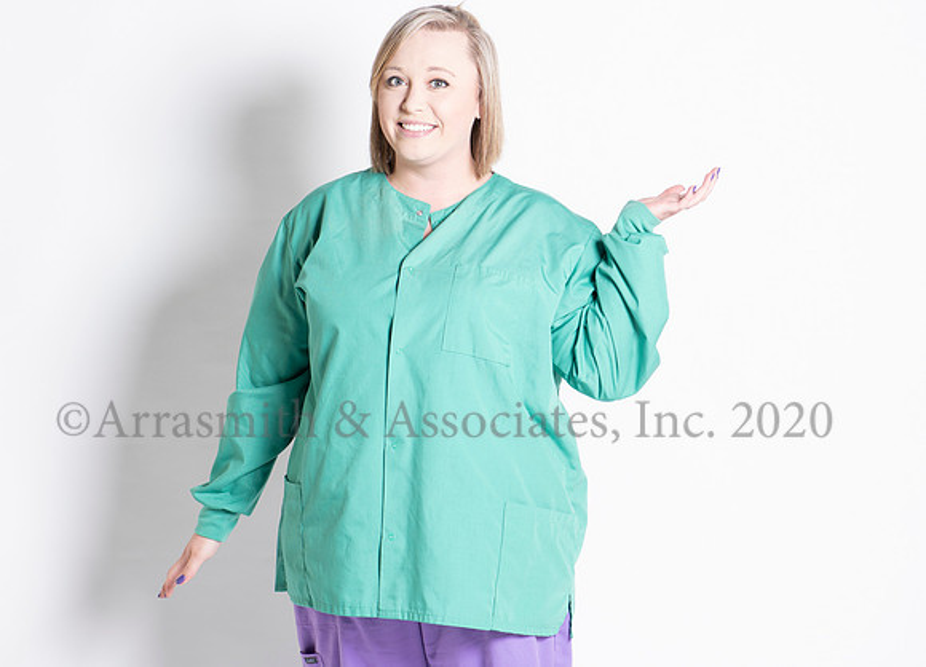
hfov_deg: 15.0
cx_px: 435
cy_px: 304
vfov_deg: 10.8
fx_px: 3527
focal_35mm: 134
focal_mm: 105
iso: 80
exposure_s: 1/125
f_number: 6.3
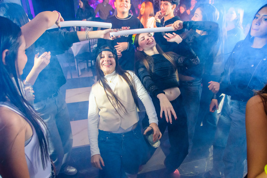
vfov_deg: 50.4
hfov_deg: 70.4
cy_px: 89
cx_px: 134
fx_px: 189
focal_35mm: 26
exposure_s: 1/160
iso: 2500
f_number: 2.8
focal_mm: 17
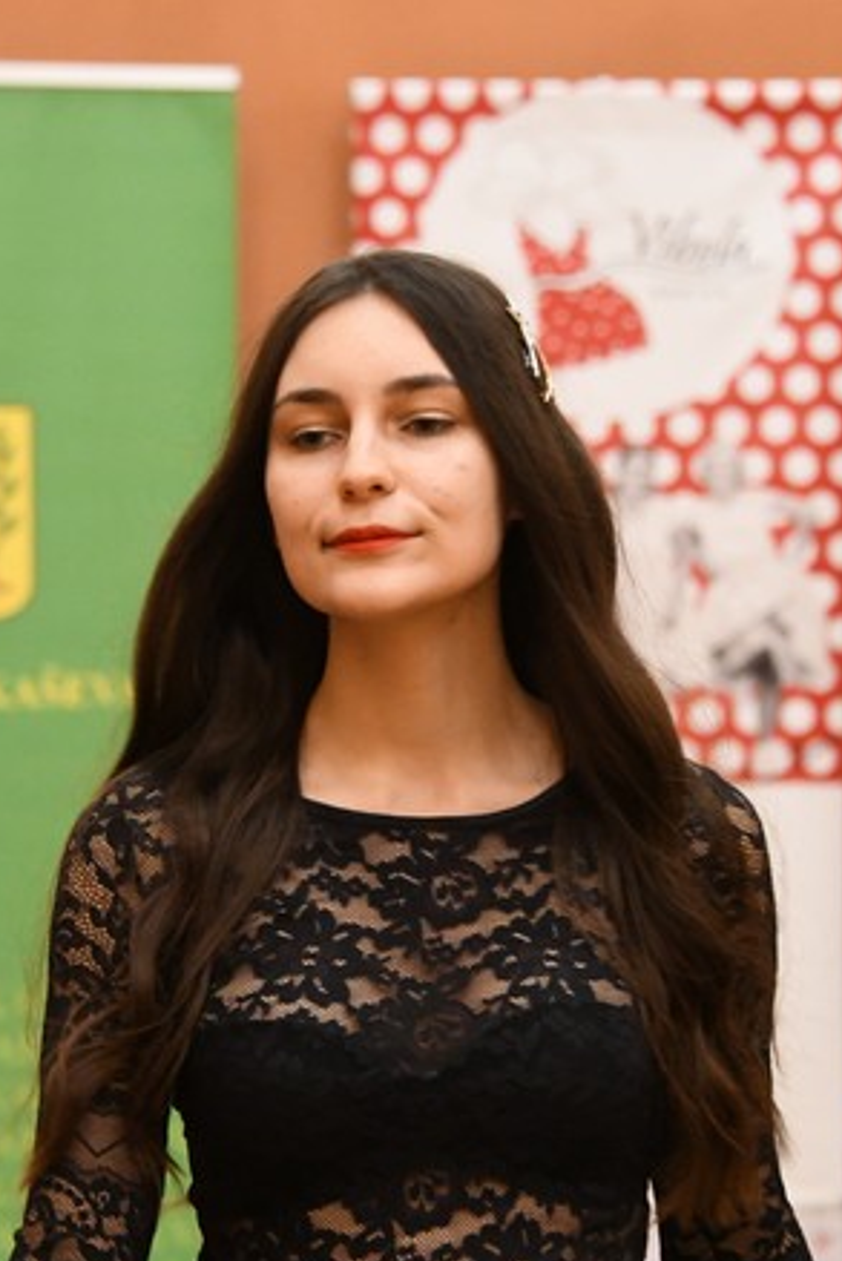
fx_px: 7186
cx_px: 345
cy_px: 807
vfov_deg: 10.0
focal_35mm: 205
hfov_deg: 6.7
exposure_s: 1/100
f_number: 5.3
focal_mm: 100
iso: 8000
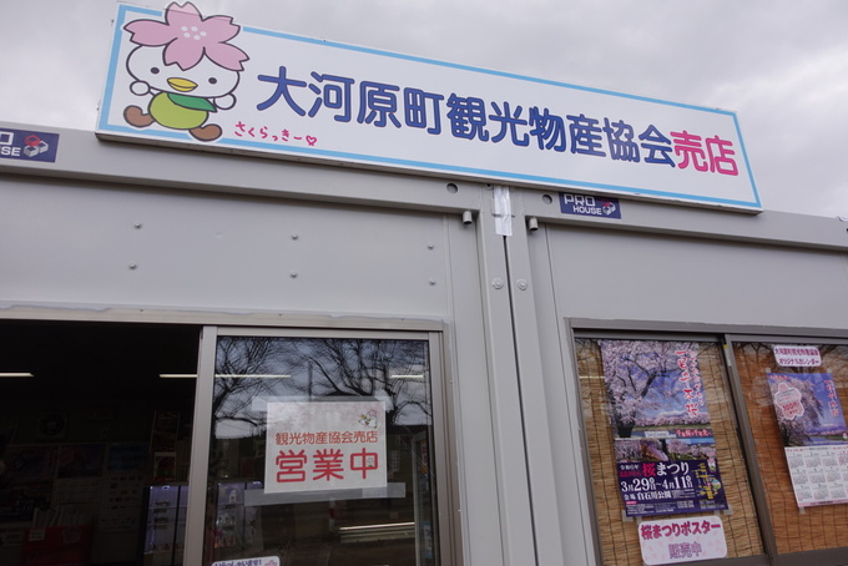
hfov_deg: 73.7
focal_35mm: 24
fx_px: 566
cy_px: 283
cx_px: 424
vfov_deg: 53.2
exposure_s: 1/250
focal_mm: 9.4
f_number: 2
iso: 125
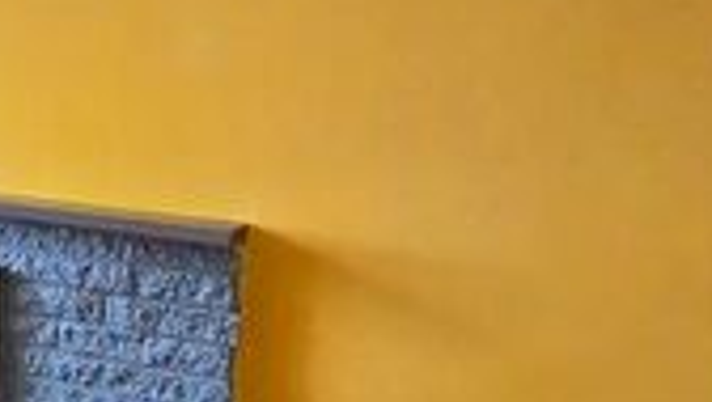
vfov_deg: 20.1
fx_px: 1115
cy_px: 49
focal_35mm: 59
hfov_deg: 22.7
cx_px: -526
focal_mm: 2.2
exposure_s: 1/50
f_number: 2.2
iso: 200
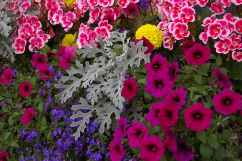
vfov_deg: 16.5
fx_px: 554
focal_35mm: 82
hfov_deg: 24.6
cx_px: 121
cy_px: 80
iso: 200
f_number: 8
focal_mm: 55
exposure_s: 1/90
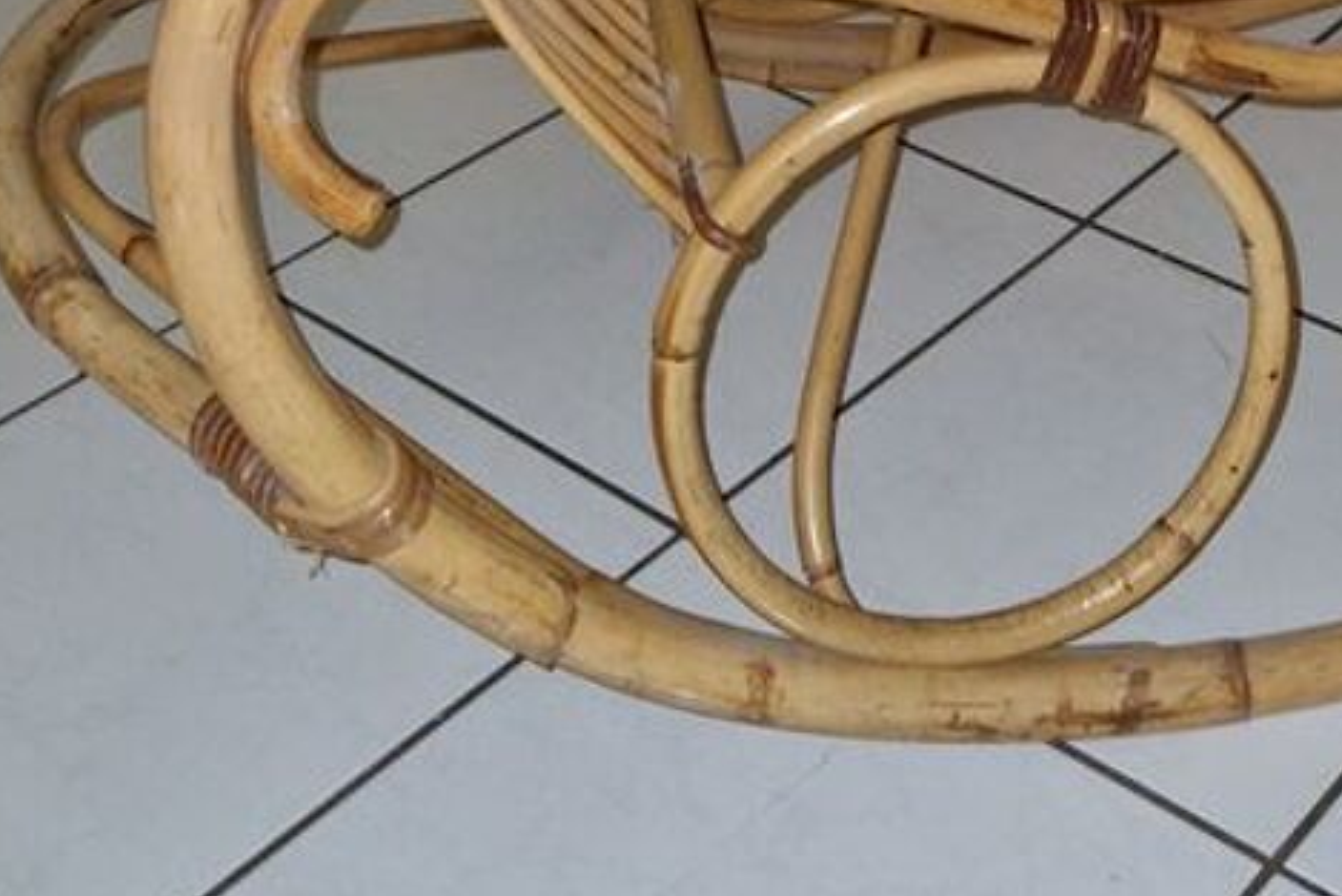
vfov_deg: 18.3
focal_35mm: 68
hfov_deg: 29.2
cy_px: -351
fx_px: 2536
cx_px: 1007
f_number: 1.8
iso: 640
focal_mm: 5.4
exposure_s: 1/50
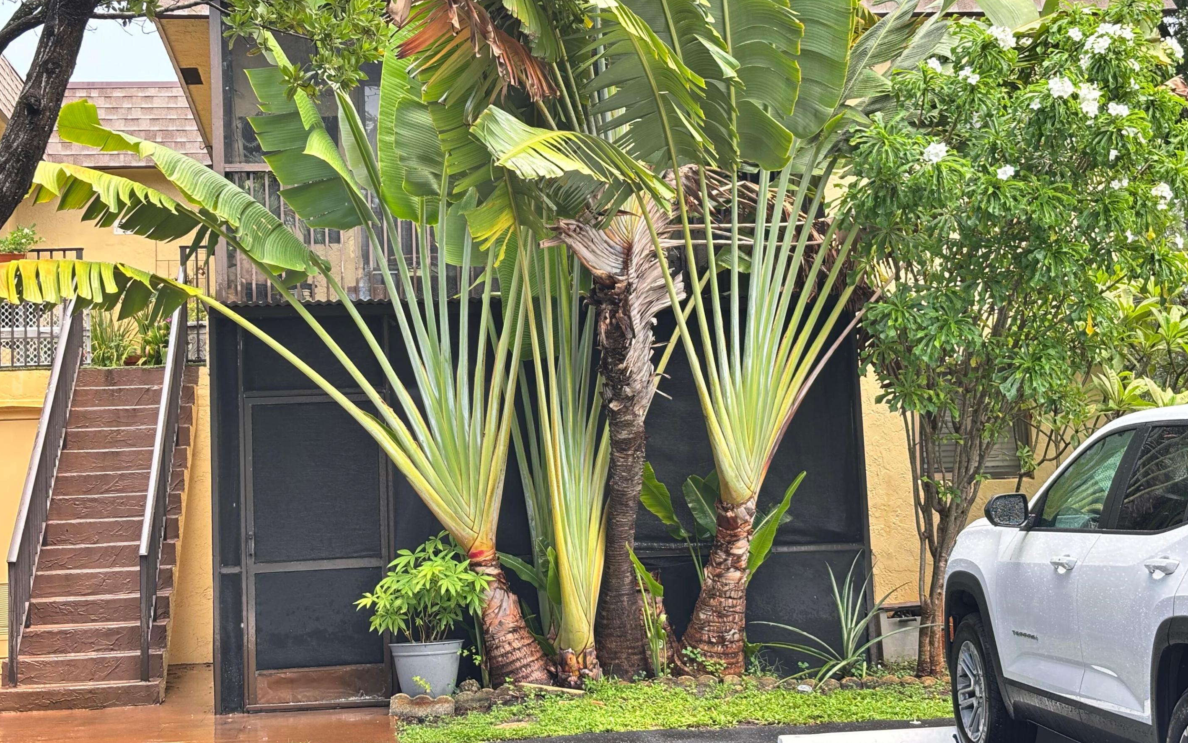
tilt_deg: +6.6
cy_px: 321
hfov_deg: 36.3
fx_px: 1813
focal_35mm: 56
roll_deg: +1.8
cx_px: 594
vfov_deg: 23.1
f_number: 1.6
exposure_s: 1/172
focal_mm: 5.96
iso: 40
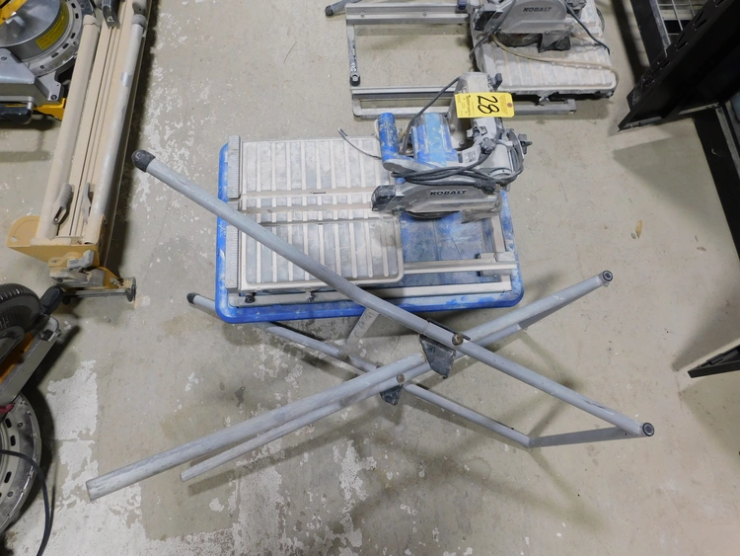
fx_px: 492
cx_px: 370
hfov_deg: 73.9
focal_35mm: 23
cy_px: 278
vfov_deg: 58.9
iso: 125
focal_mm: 4
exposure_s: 1/50
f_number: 3
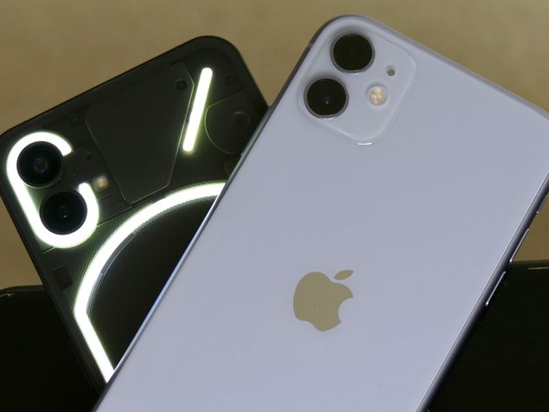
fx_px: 1903
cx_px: 278
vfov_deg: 12.3
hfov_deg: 16.4
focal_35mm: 120
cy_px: 206
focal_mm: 39.97
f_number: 3.9
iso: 640
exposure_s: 1/125
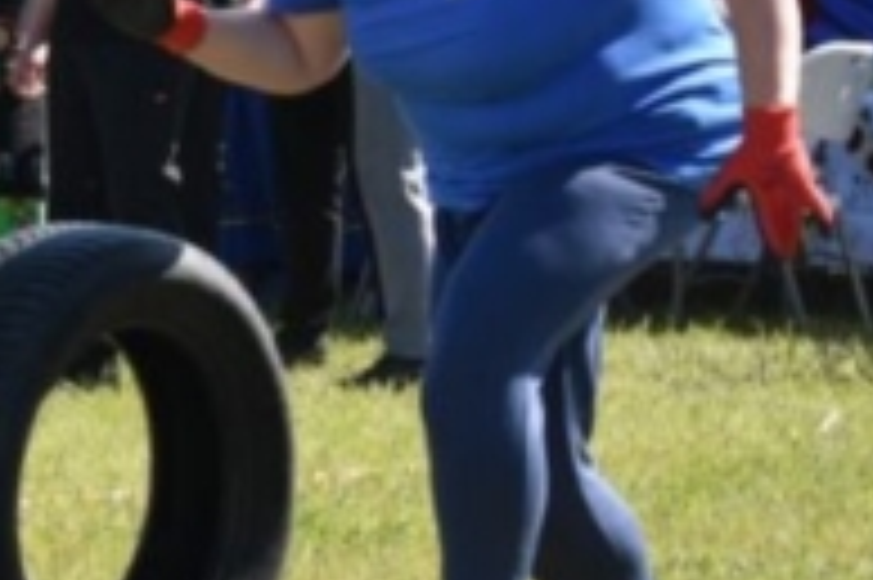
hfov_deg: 7.6
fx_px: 6582
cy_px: 180
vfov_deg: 5.0
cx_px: -14
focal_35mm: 272
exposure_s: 1/1000
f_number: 5.6
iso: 400
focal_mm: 55
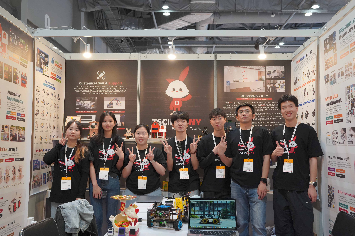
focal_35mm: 37
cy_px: 118
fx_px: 365
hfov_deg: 51.9
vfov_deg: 35.9
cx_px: 178
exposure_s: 1/125
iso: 4000
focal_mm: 37
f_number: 7.1
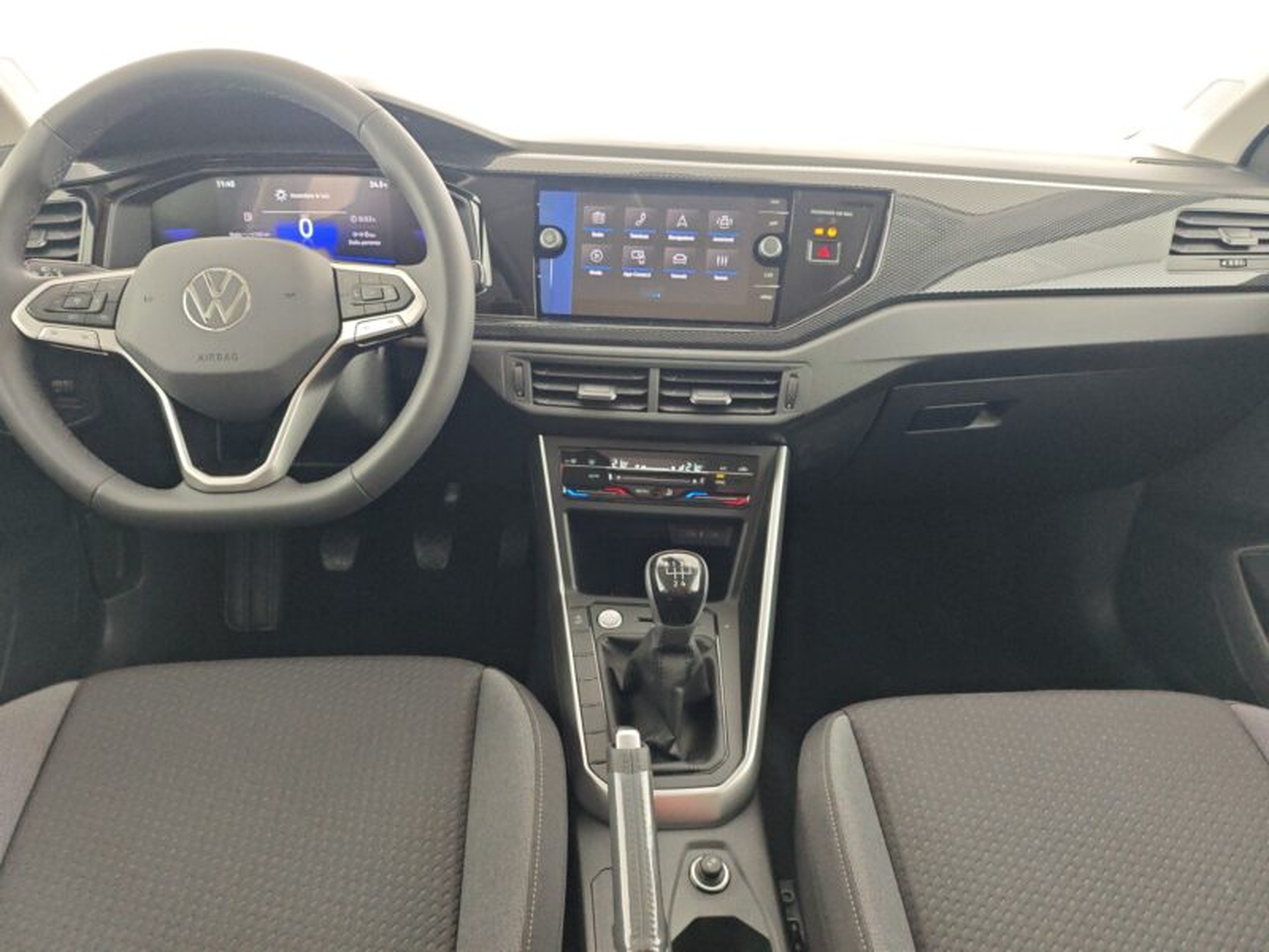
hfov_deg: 73.9
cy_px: 476
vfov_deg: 58.9
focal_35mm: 23
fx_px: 843
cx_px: 634
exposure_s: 1/86.3
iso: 449
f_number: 1.6
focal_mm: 6.55
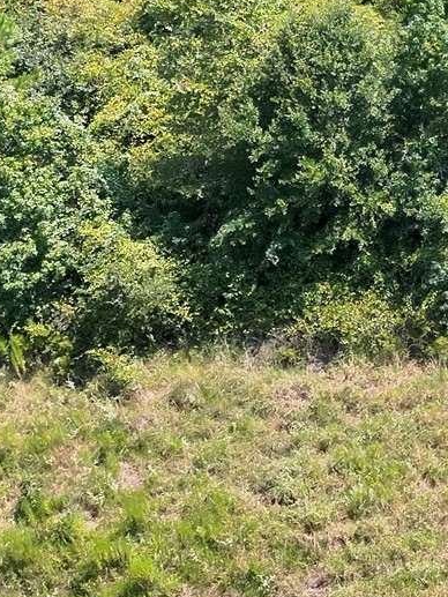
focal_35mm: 95
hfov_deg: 13.7
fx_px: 1639
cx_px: 836
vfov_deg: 20.1
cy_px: 23
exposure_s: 1/2500
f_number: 1.7
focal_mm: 6.72
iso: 170
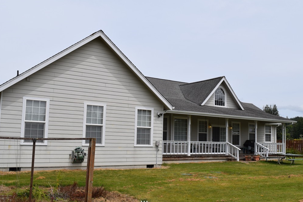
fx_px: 328
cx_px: 156
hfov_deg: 49.5
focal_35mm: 39
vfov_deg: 34.2
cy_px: 106
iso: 200
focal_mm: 24
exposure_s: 1/500
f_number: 11
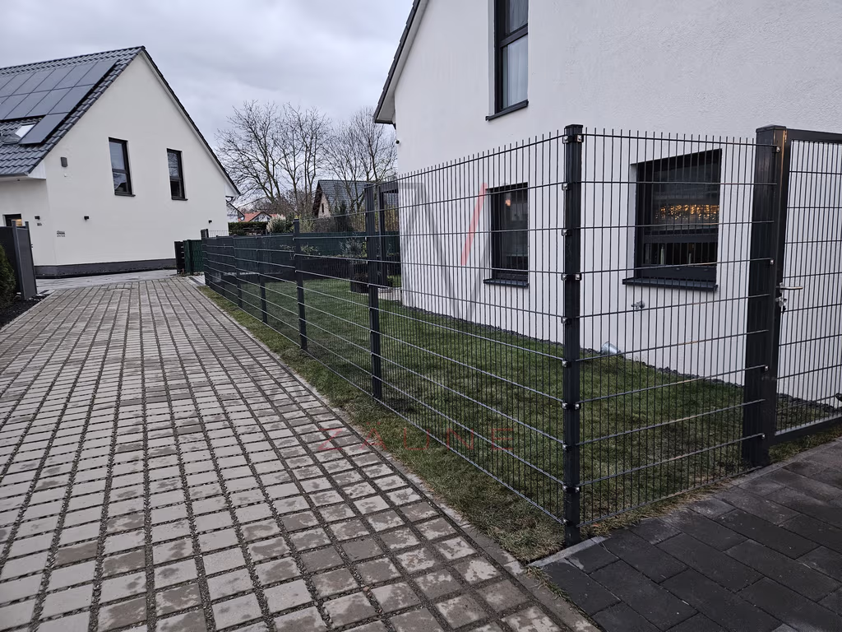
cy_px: 316
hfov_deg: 73.9
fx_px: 559
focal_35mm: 23
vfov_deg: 58.9
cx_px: 421
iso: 1000
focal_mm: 5.4
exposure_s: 1/100
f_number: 1.8
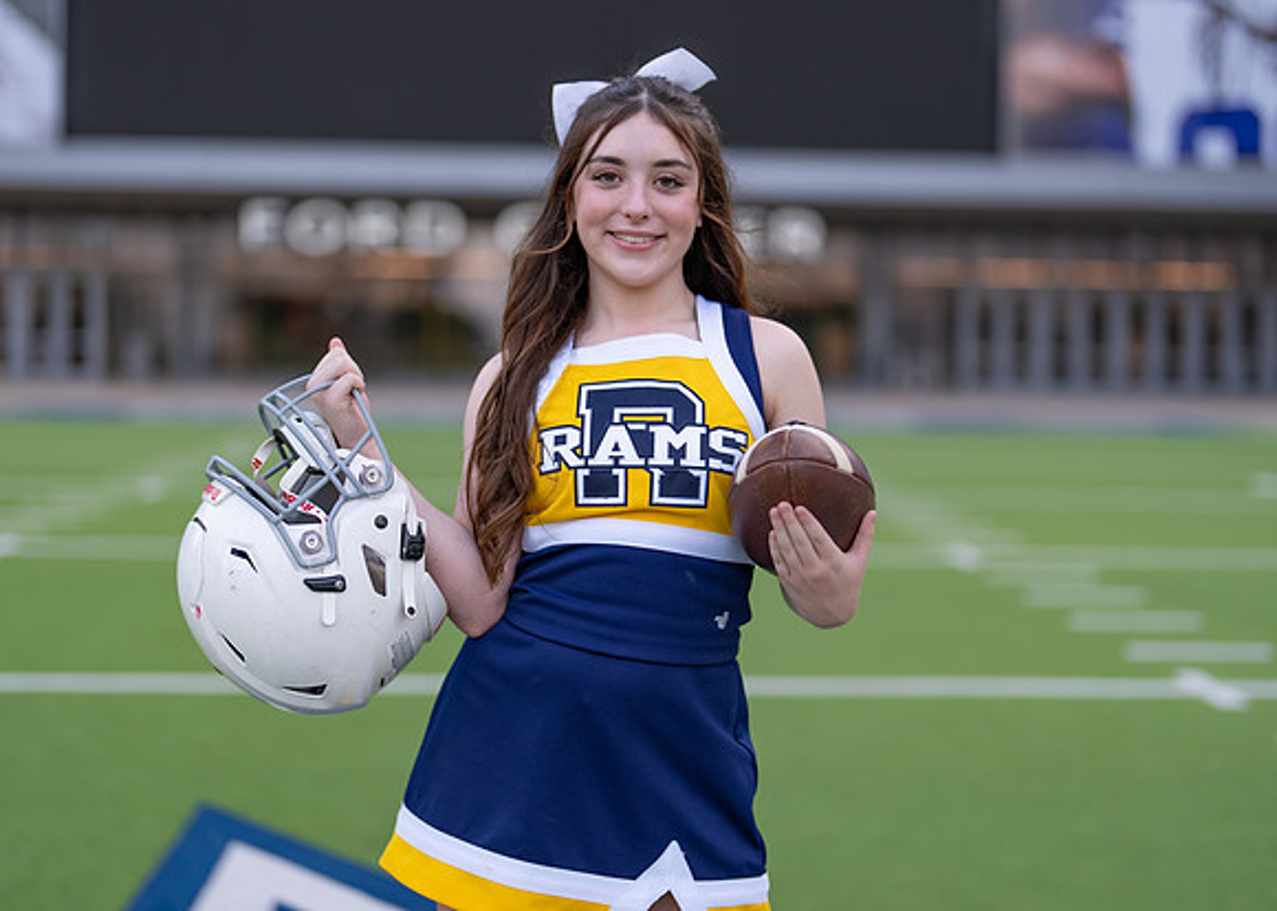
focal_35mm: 56
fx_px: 2033
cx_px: 638
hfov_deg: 34.9
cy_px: 431
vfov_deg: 25.3
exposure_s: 1/400
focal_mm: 50
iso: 100
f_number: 1.2
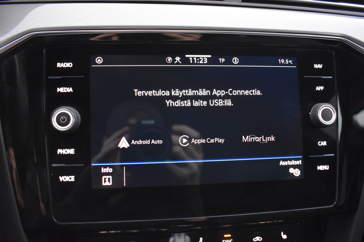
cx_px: 182
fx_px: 273
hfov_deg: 67.4
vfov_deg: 47.9
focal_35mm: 27
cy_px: 121
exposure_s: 1/10
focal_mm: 18
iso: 3200
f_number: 3.5
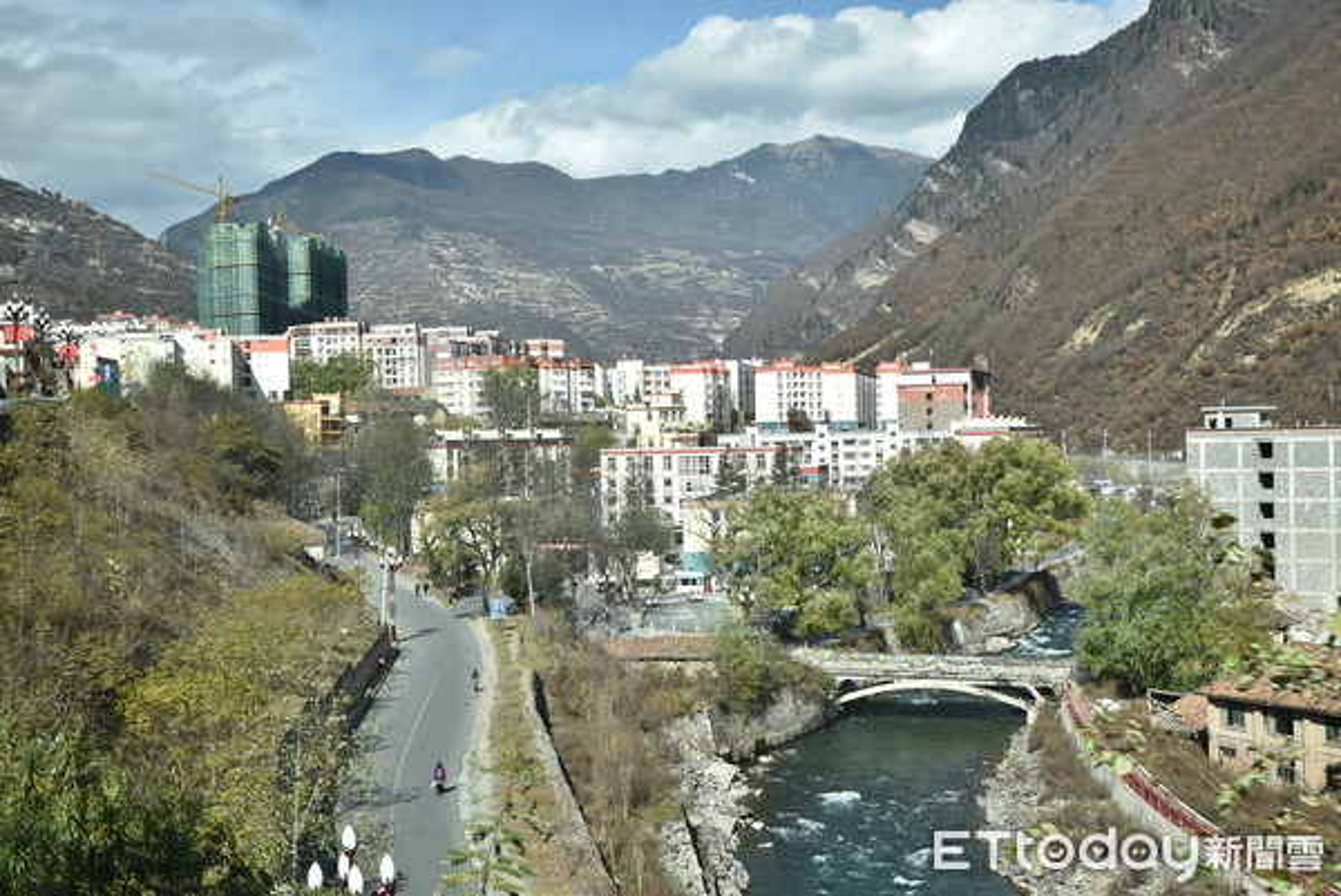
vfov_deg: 30.6
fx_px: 1640
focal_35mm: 44
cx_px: 670
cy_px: 448
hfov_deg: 44.5
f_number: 9
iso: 200
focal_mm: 44
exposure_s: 1/320
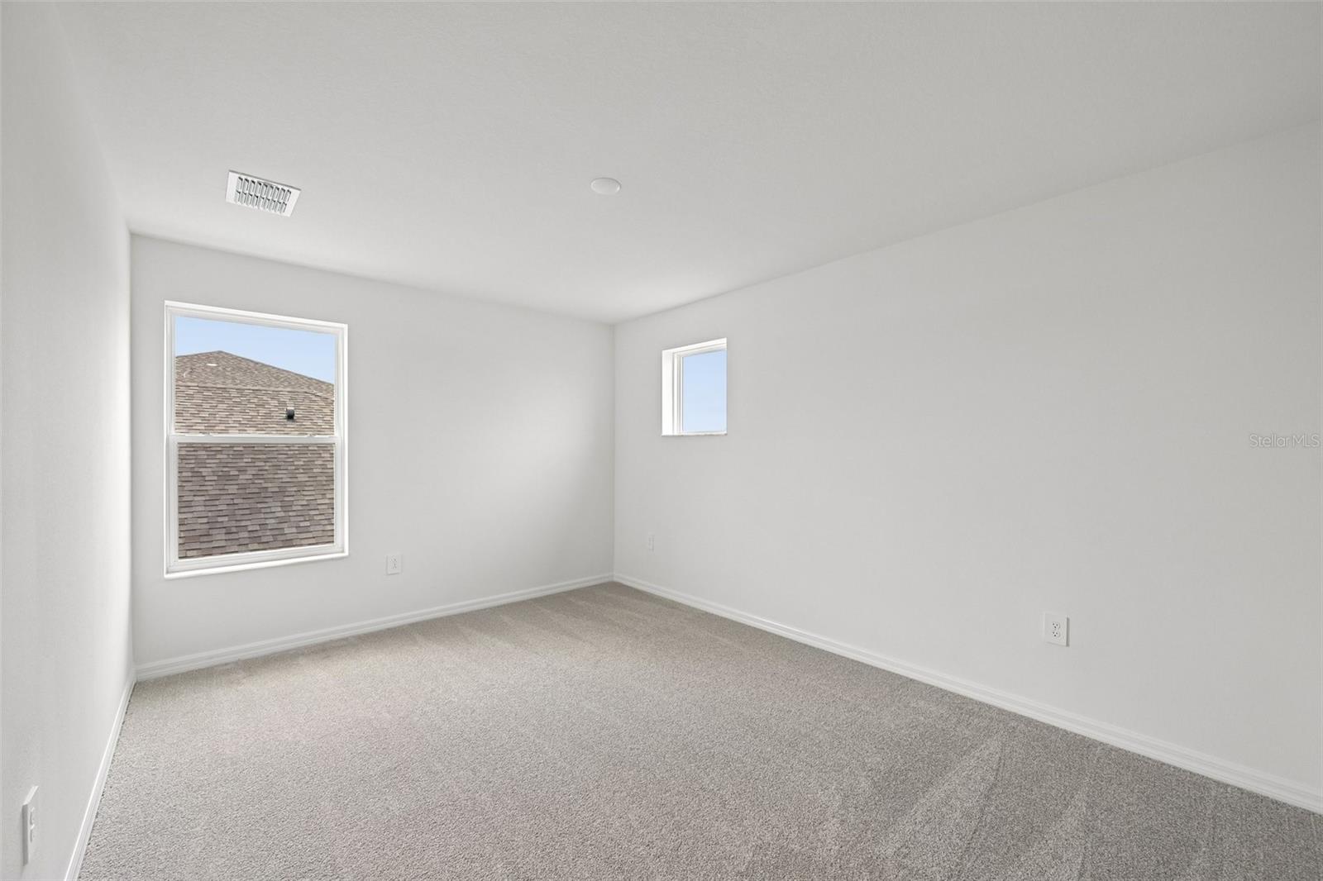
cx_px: 662
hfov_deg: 104.3
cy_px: 440
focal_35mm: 14
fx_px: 514
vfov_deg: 81.2
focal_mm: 14
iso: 400
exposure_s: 1/160
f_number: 8
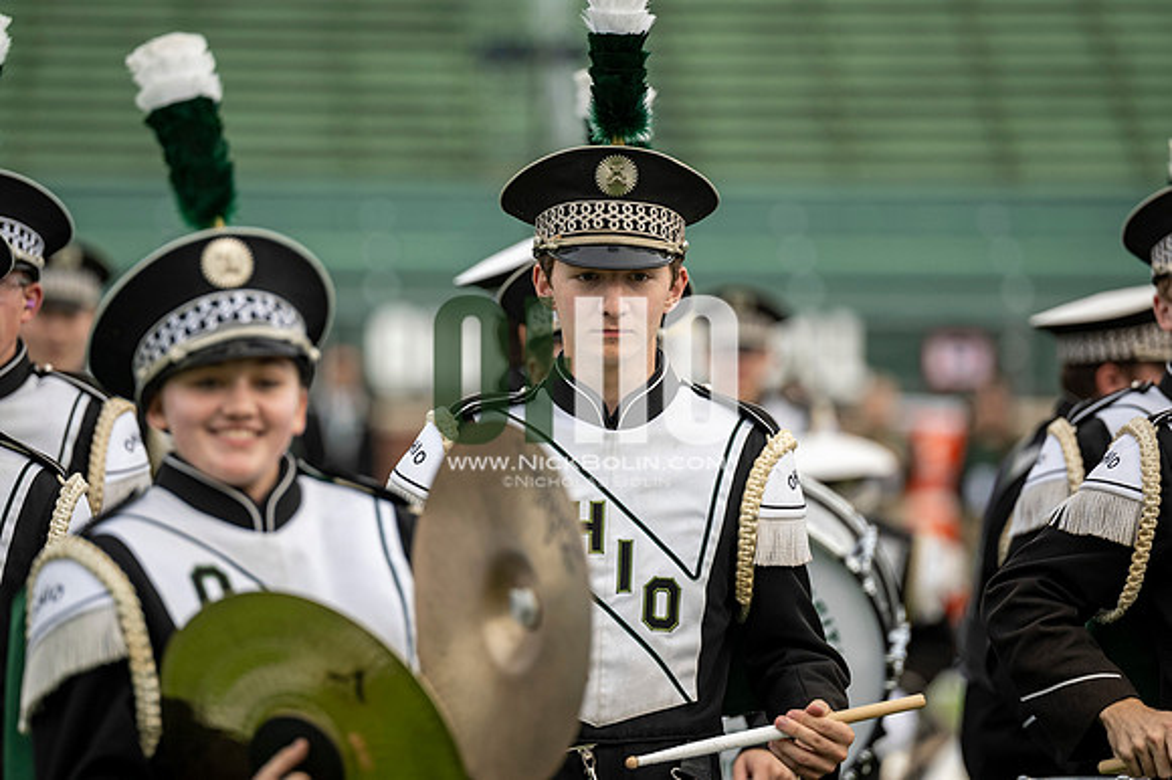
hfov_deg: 6.9
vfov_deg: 4.6
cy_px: 390
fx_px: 9761
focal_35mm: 300
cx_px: 586
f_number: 2.8
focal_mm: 200
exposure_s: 1/500
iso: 250
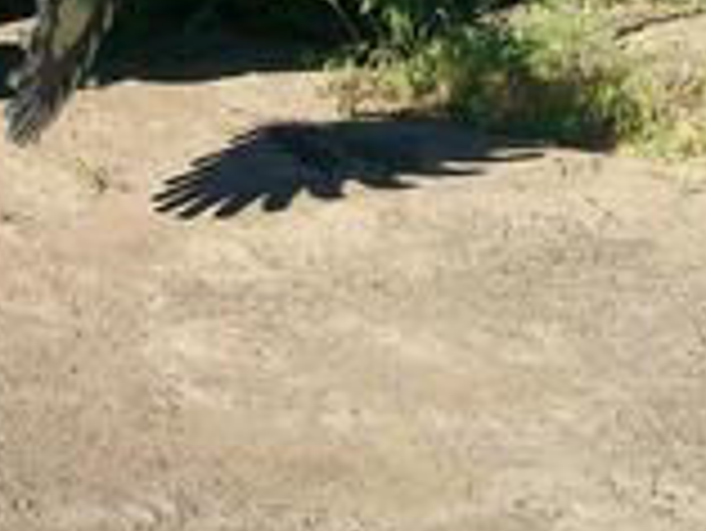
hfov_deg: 16.7
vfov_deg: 12.2
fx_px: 2408
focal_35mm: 118
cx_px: 436
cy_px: -148
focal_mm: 5.7
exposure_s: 1/251
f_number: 5.5
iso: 80
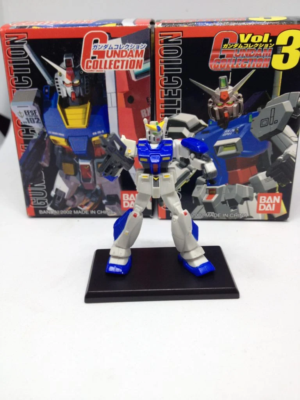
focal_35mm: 35
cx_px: 150
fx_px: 404
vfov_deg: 52.6
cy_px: 200
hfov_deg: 40.7
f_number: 2.4
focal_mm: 4.28
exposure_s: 1/60
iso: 64
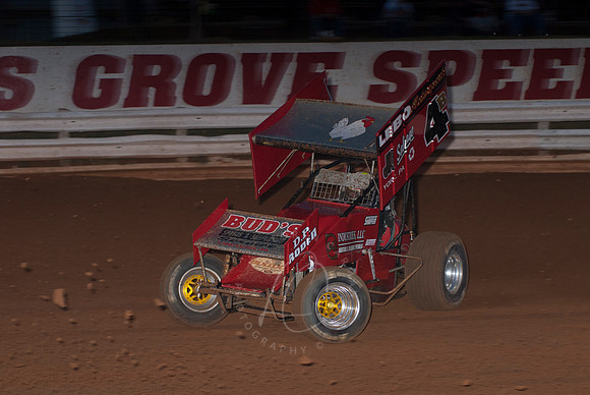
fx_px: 1969
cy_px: 198
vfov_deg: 11.4
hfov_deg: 17.0
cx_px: 295
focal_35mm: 120
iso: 200
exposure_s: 1/400
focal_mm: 80
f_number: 4
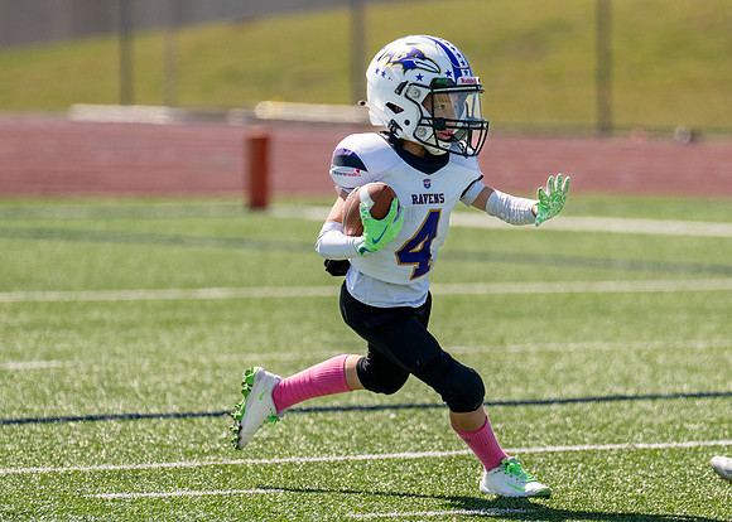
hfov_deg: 4.8
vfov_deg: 3.5
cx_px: 429
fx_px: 8664
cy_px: 260
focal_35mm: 417
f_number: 2.8
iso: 200
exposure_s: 1/3200
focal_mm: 200
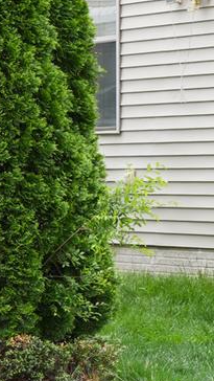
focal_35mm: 206
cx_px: 1007
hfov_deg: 5.0
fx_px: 2076
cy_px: -130
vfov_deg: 10.2
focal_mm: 35
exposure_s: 1/100
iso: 250
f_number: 8
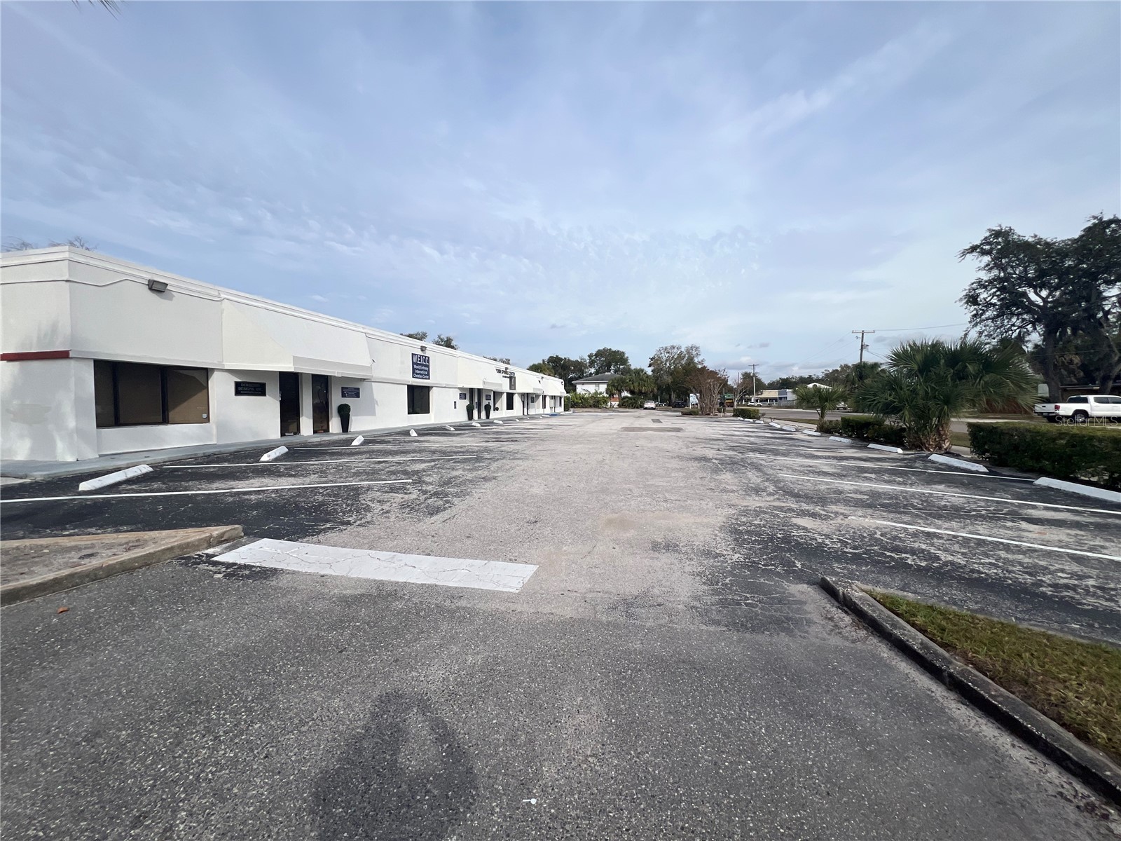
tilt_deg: -1.0
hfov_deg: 106.2
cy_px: 420
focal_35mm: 13
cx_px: 560
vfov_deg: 89.9
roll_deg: +0.6
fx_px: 421
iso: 32
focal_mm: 1.57
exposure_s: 1/2481
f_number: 1.8
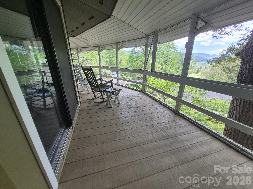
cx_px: 126
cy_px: 94
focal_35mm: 13
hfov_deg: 106.2
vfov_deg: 89.9
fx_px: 95
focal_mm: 1.74
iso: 64
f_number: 2.2
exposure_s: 1/120
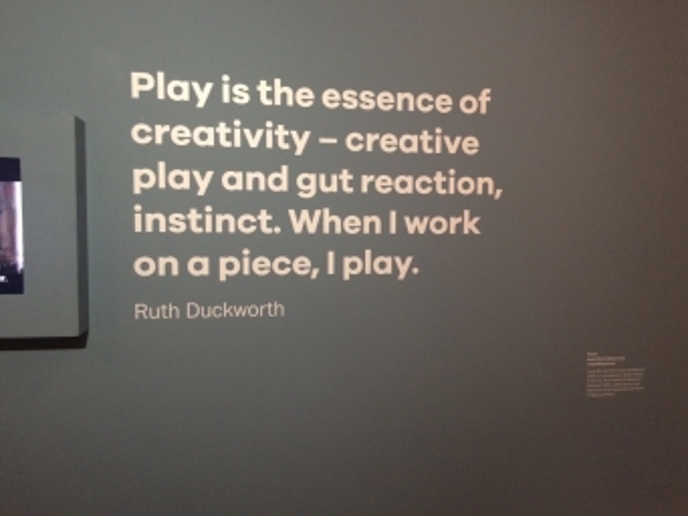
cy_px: 259
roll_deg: +0.0
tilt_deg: -2.8
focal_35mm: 30
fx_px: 596
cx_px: 354
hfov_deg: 59.9
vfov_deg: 46.8
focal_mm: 4.15
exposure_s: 1/33
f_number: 2.2
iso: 250
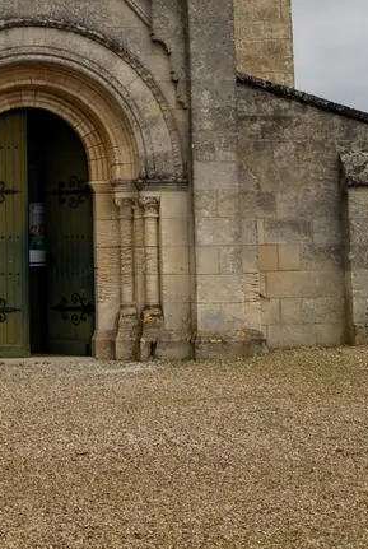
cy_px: -104
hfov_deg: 13.7
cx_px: -36
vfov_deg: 19.6
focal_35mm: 98
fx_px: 1497
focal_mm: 22
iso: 100
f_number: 6.3
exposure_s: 1/160
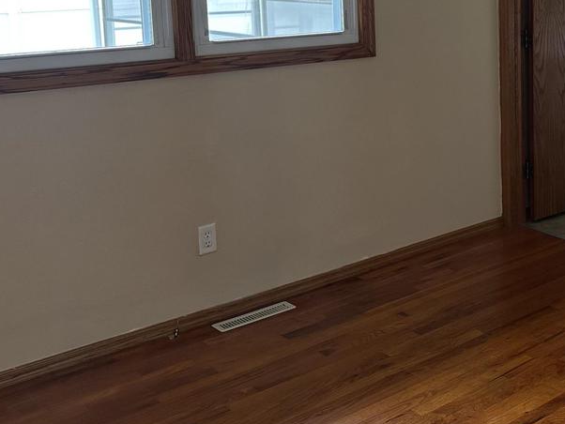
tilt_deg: -7.7
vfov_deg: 27.9
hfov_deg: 35.7
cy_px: 73
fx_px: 833
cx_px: 488
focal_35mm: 51
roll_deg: +0.5
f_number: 1.78
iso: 100
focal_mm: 6.86
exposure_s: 1/121
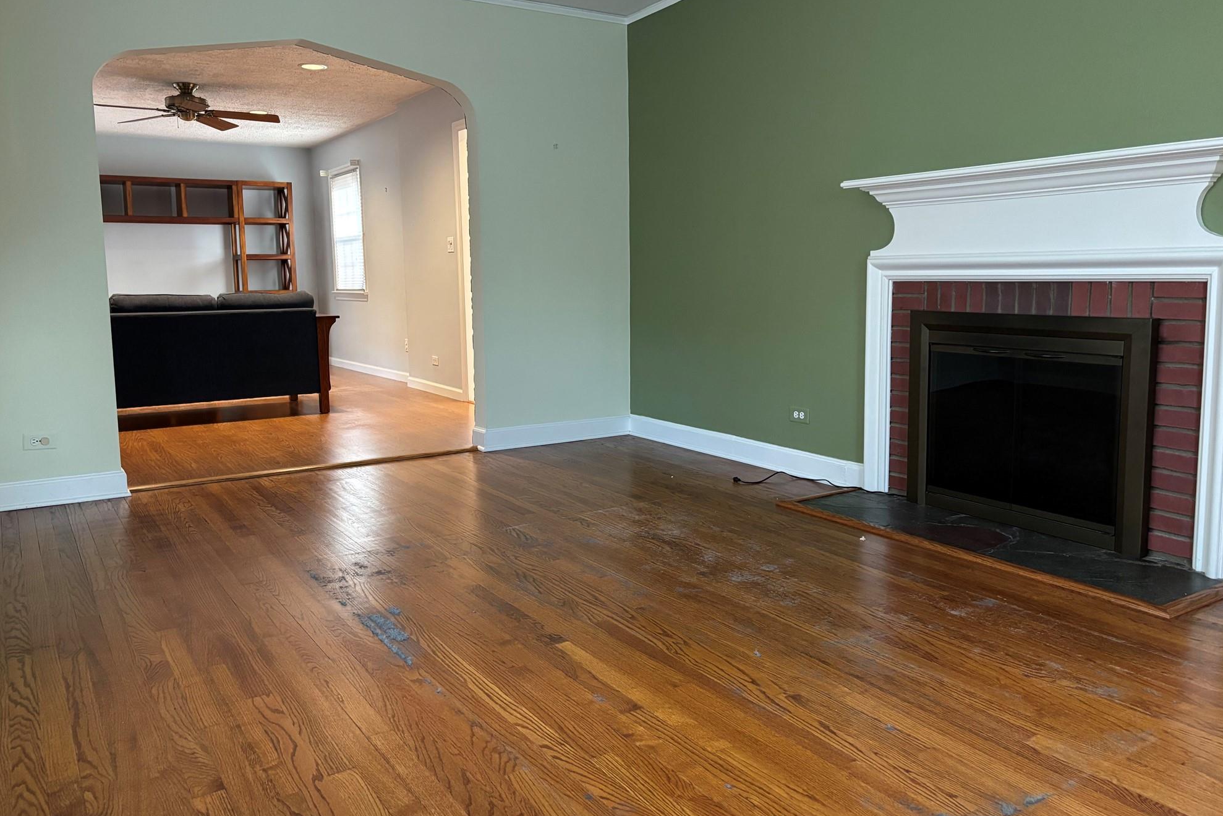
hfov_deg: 65.5
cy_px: 374
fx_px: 951
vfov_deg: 46.4
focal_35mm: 28
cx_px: 603
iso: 500
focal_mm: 5.96
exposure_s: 1/40
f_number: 1.6
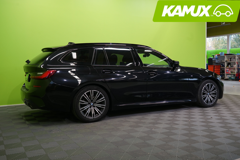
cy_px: 77
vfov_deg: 37.8
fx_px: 233
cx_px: 121
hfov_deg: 54.4
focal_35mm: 35
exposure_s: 1/30
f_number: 6.3
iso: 640
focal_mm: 33
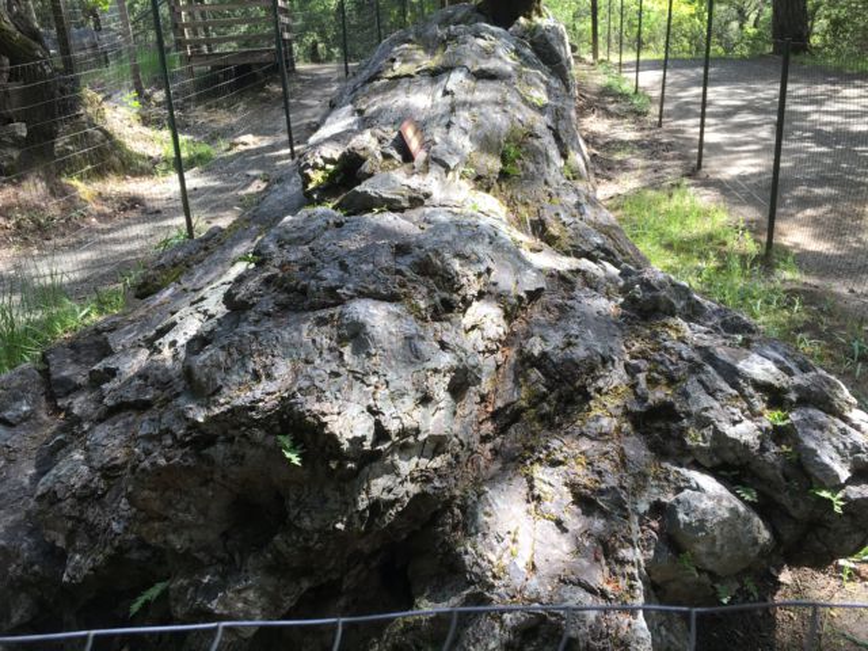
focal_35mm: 29
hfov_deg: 61.7
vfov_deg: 48.2
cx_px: 434
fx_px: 727
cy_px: 326
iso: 25
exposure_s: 1/120
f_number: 2.2
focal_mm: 4.15
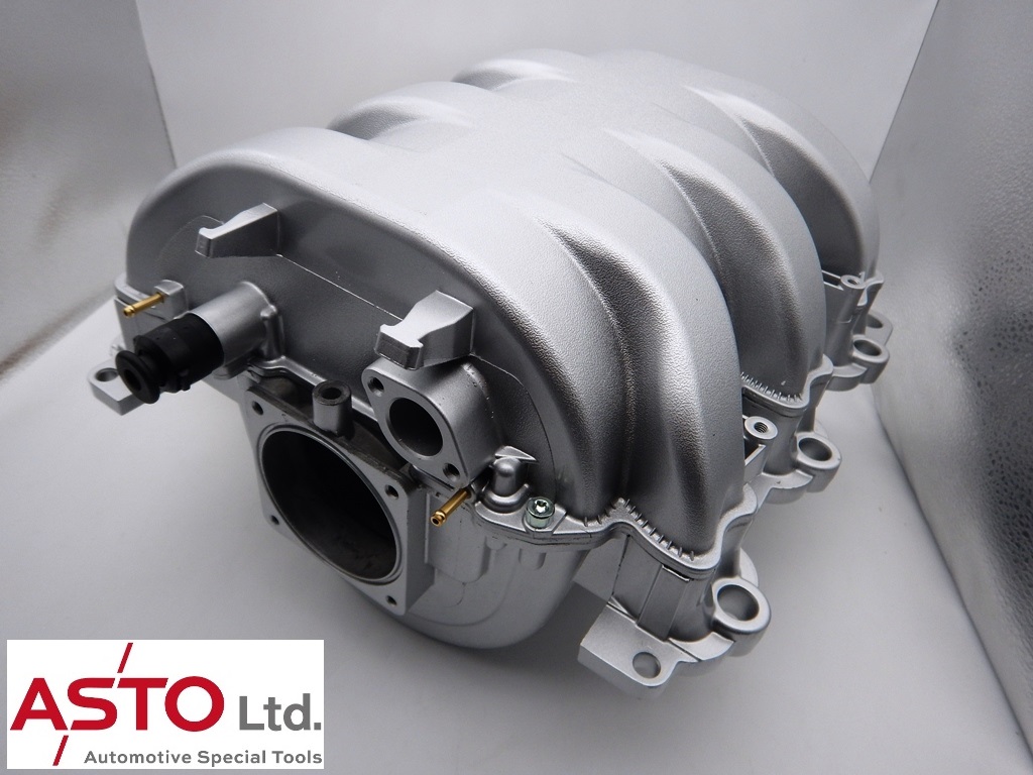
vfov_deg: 56.8
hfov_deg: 71.6
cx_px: 516
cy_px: 388
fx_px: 716
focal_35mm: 24
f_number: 2.8
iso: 125
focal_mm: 4.3
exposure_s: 1/320
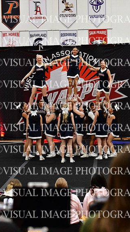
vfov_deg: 19.3
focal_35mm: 111
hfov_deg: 10.9
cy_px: 117
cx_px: 73
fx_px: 681
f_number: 4
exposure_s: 1/500
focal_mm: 70
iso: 4000
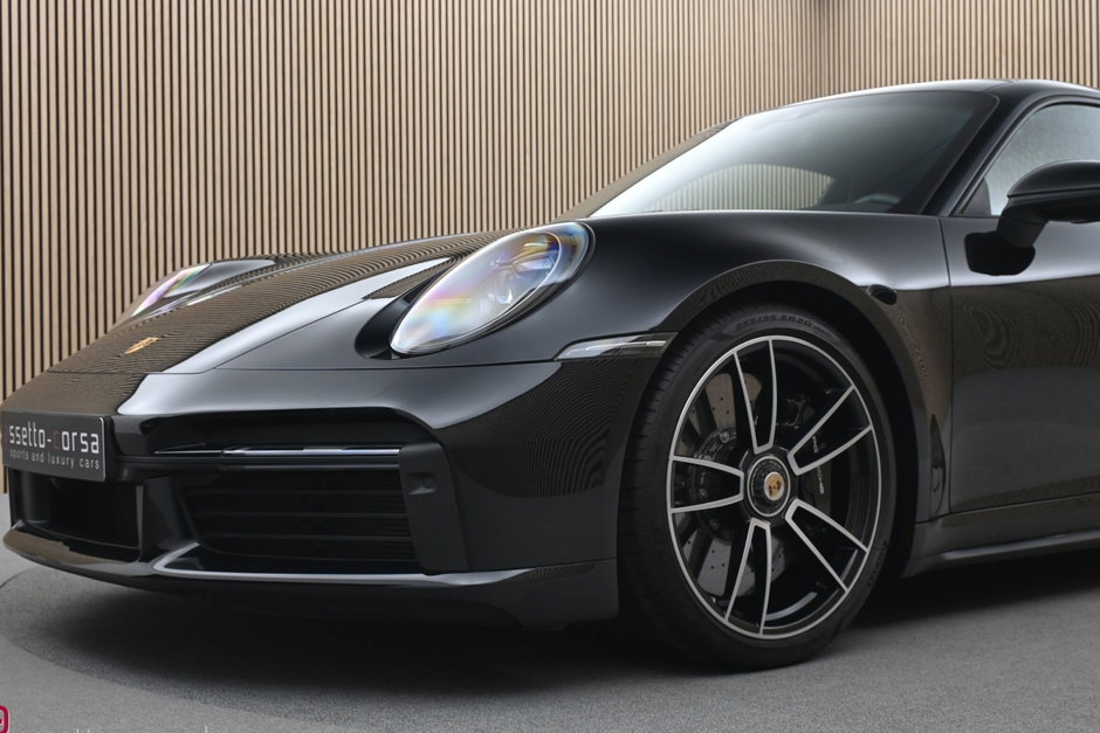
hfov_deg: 39.7
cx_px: 543
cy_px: 365
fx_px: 1522
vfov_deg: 27.1
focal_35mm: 50
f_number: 4.8
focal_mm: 30.5
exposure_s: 1/50
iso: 640
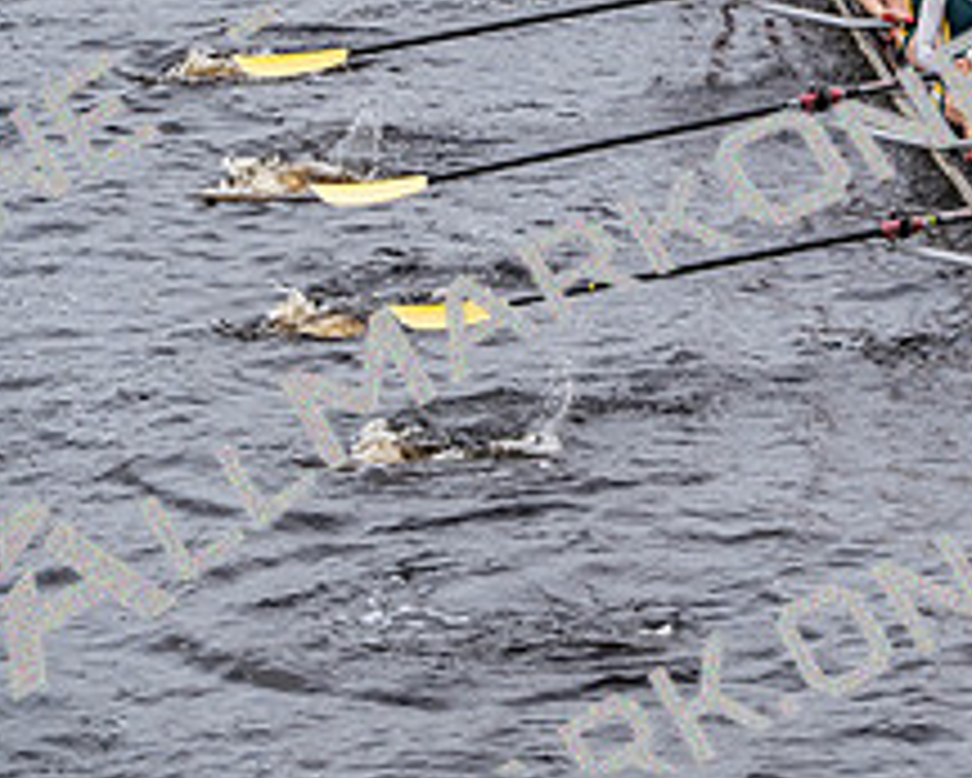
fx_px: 14477
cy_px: 2
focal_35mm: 503
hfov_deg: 3.8
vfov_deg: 3.1
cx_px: 909
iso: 200
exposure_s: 1/2000
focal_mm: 200
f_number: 2.8
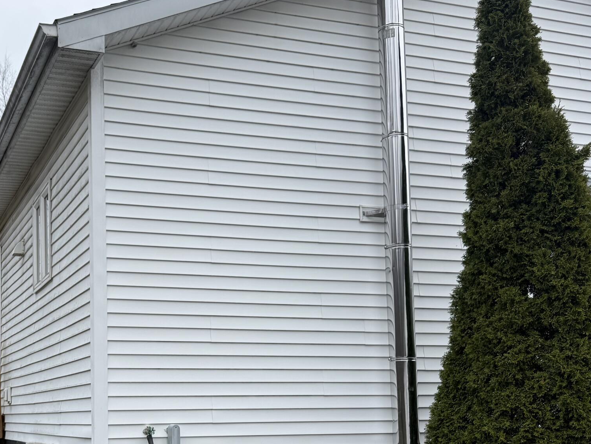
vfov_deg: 29.7
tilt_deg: +5.7
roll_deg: +1.1
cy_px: 345
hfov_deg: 38.6
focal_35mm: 48
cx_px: 146
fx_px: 820
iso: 80
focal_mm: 6.76
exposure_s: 1/2370
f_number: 1.78
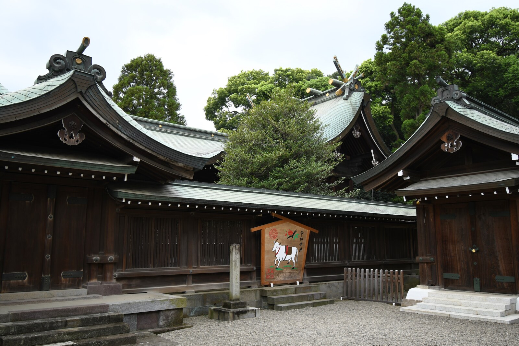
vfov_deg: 43.6
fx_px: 433
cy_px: 173
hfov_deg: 61.9
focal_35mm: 30
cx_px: 260
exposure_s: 1/60
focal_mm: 20
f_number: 5.6
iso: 100
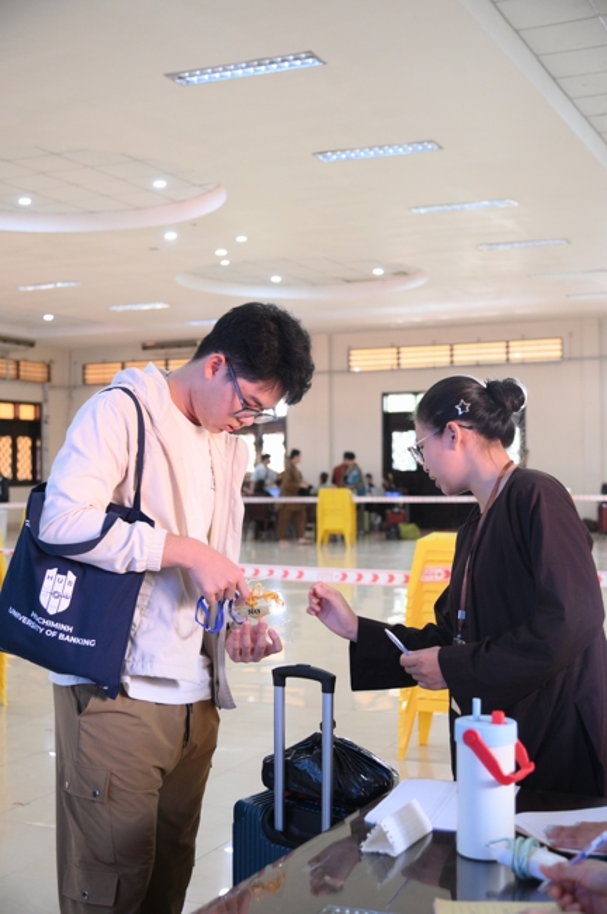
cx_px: 304
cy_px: 457
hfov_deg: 28.0
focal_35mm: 48
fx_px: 1217
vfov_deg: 41.2
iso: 4000
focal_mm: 48
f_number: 4
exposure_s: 1/160
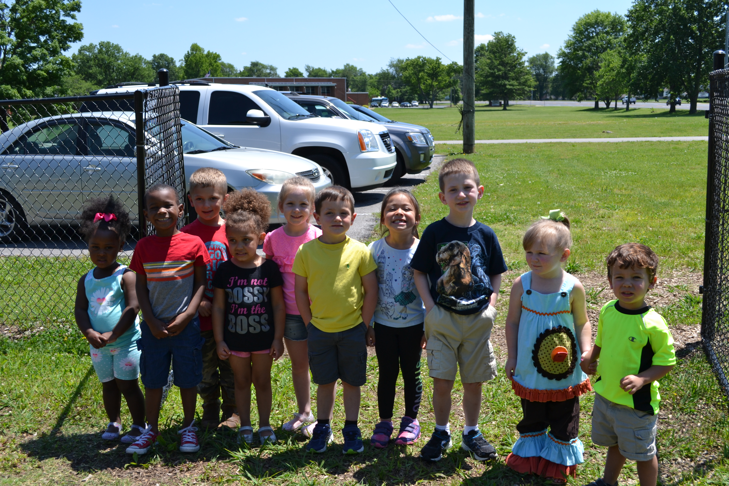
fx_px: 790
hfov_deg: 49.6
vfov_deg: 34.2
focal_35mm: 39
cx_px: 364
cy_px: 243
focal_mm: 26
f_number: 7.1
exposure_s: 1/200
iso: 100
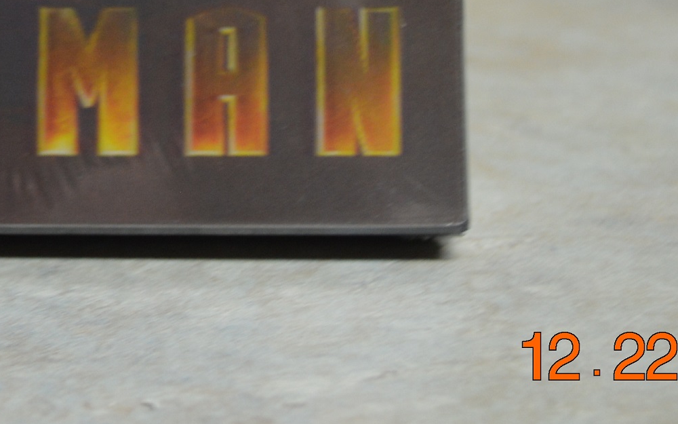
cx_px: -85
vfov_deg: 10.1
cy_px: -293
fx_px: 2291
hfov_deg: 16.3
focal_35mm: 124
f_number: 4
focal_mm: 24
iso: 400
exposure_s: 1/15
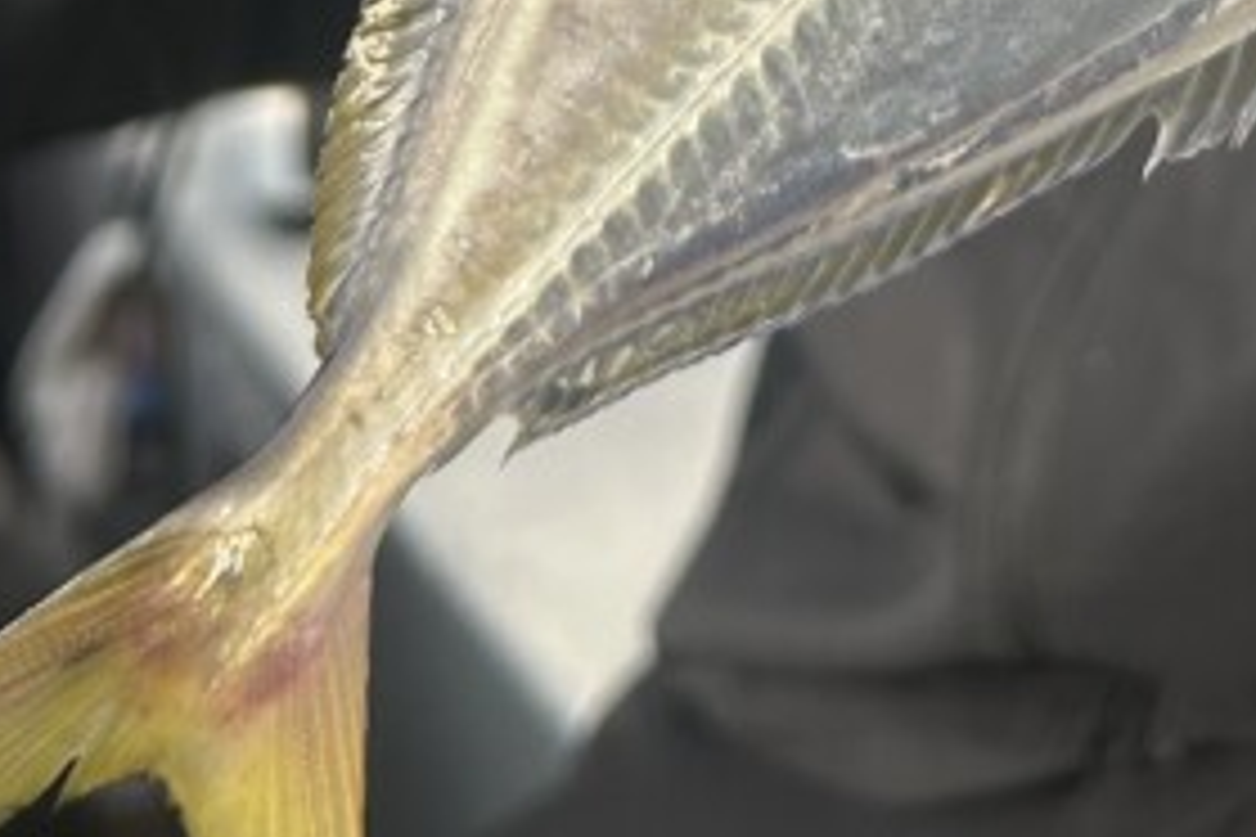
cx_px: 1139
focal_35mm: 97
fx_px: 3384
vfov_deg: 12.8
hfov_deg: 20.6
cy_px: -657
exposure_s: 1/3257
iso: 50
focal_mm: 5.7
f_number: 1.5
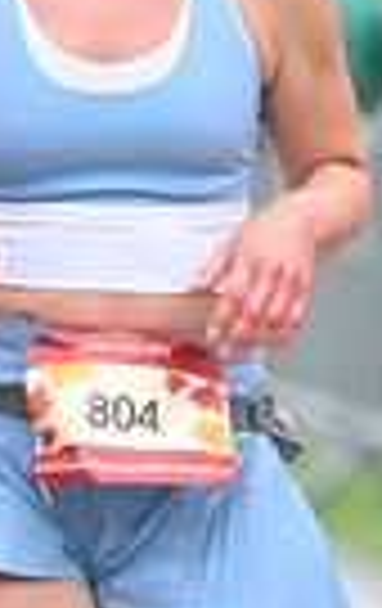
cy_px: 90
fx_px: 10985
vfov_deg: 3.2
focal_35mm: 663
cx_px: 133
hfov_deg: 2.0
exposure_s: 1/2000
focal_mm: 160
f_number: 2.8
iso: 640
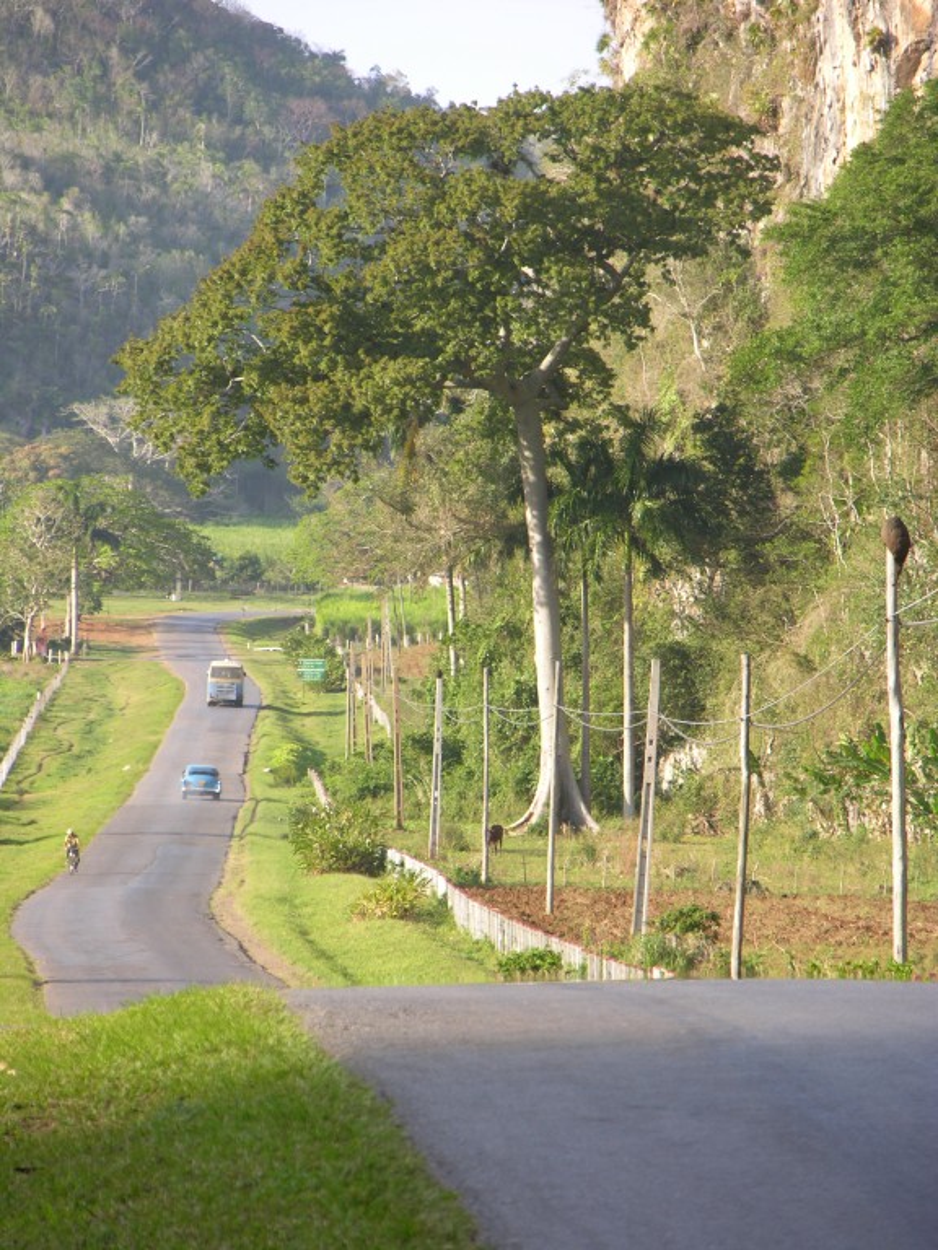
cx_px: 469
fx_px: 10116
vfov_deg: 7.1
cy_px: 625
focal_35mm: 280
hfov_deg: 5.3
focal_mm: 71.2
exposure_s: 1/102
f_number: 4.2
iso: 50
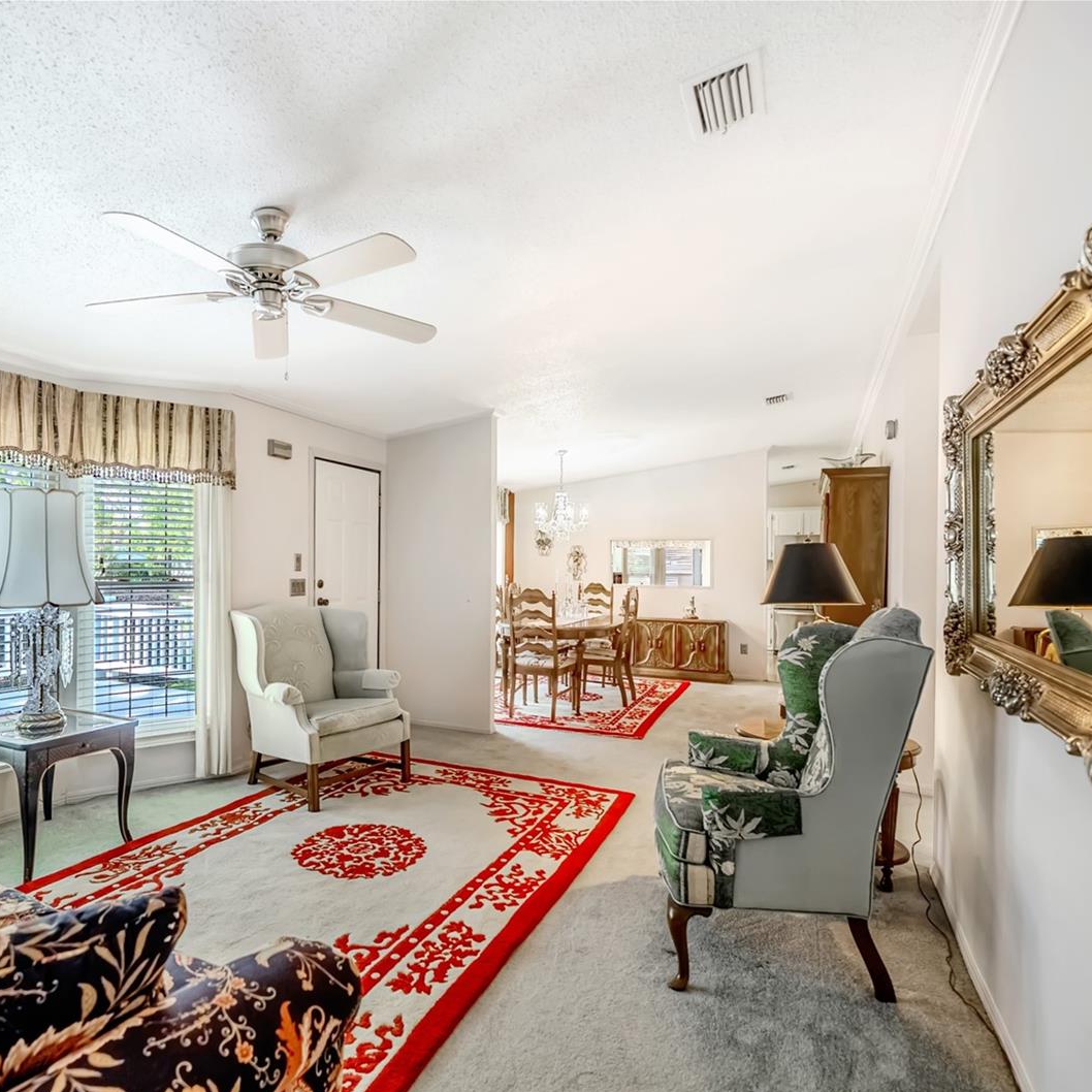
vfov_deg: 80.7
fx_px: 642
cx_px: 423
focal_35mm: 18
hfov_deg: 79.5
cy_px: 550
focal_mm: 14
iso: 2500
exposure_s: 1/1000
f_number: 4
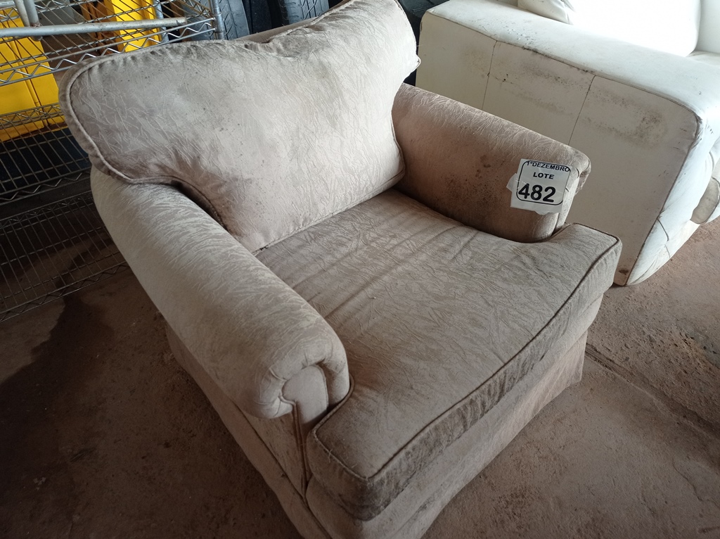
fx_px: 582
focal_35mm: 28
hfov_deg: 63.5
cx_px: 360
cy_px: 270
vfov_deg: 49.7
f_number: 1.79
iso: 243
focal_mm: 4.7
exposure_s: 1/60
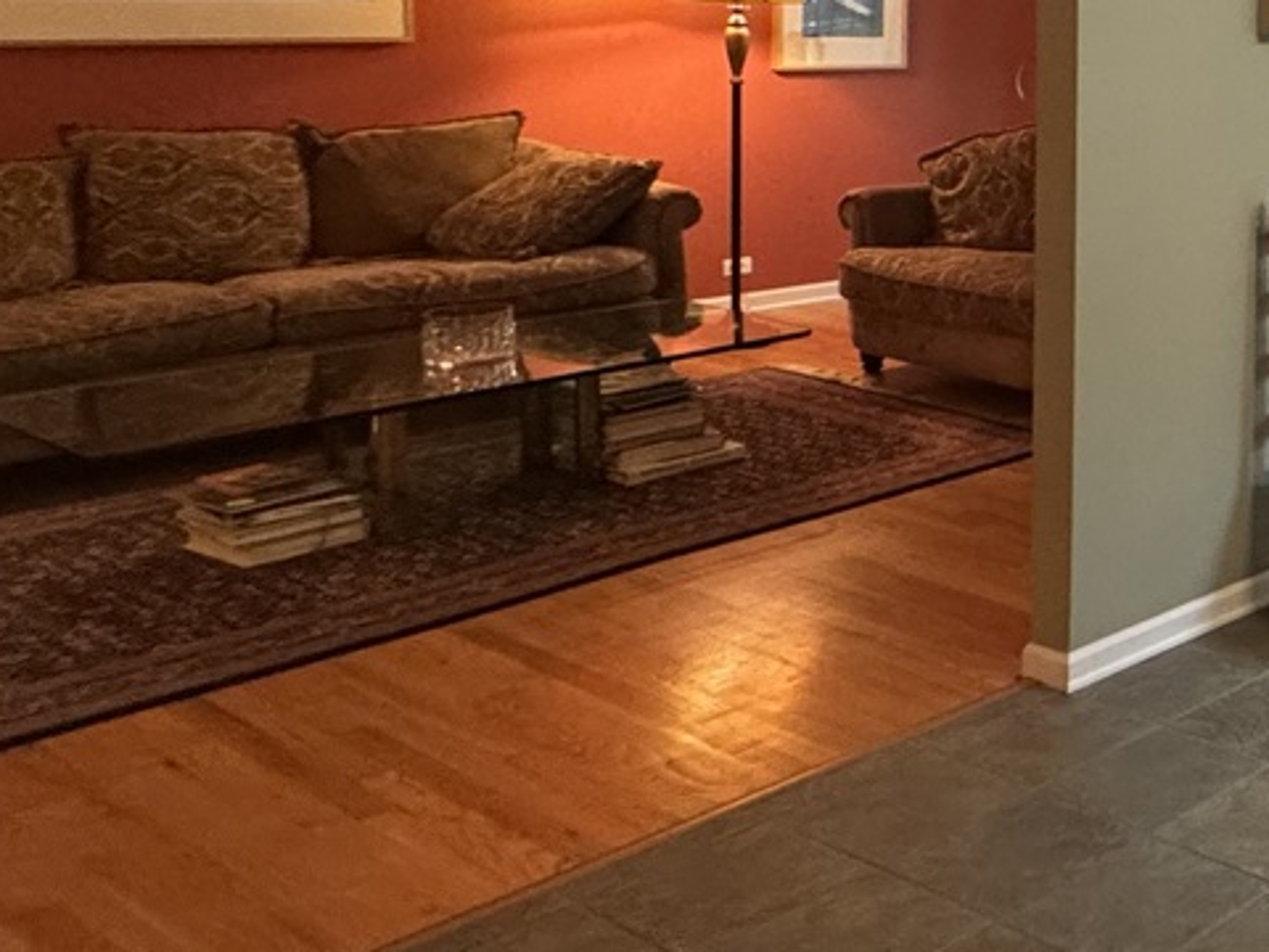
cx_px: 1763
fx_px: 1540
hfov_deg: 31.1
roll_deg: -2.5
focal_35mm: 42
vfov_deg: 32.8
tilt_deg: -4.7
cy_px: 116
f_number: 2.2
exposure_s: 1/60
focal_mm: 2.22
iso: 400
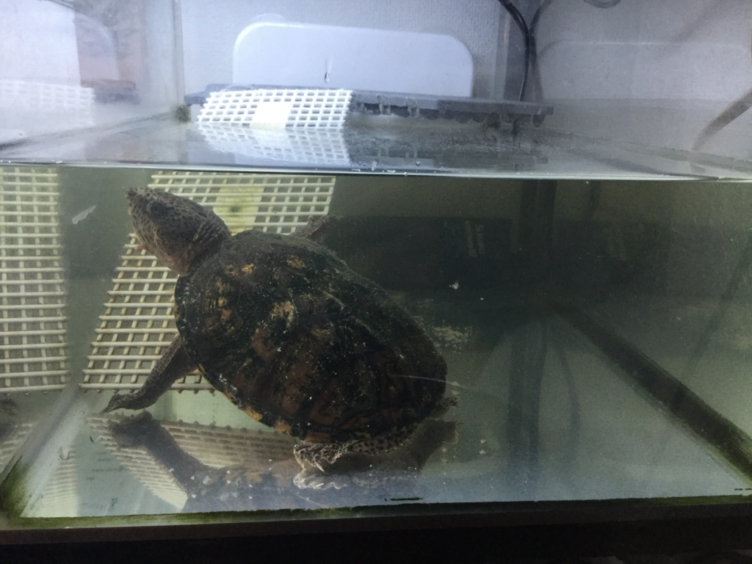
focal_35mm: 31
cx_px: 376
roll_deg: -1.9
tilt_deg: -16.0
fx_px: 673
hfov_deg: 58.4
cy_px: 282
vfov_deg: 45.4
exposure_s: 1/33
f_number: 2.4
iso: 50
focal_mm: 3.3
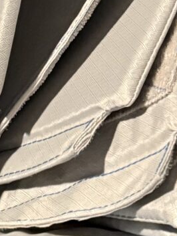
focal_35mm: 173
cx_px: 154
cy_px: -229
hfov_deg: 8.6
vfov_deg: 10.5
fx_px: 1180
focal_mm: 6.76
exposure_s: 1/33
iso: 800
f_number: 1.78
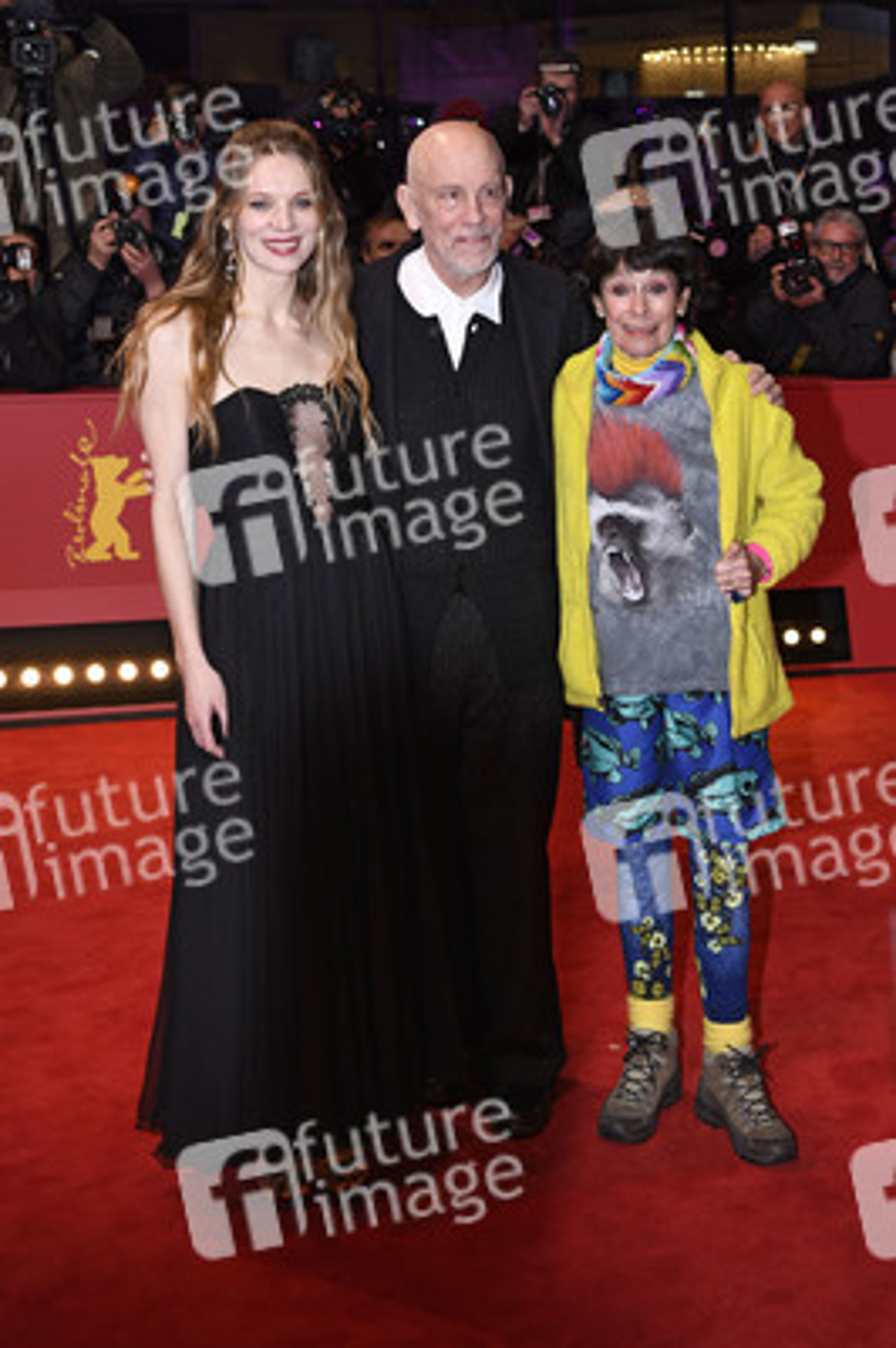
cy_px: 674
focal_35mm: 40
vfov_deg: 48.5
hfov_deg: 33.3
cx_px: 448
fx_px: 1496
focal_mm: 40
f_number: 4
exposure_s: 1/640
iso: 800
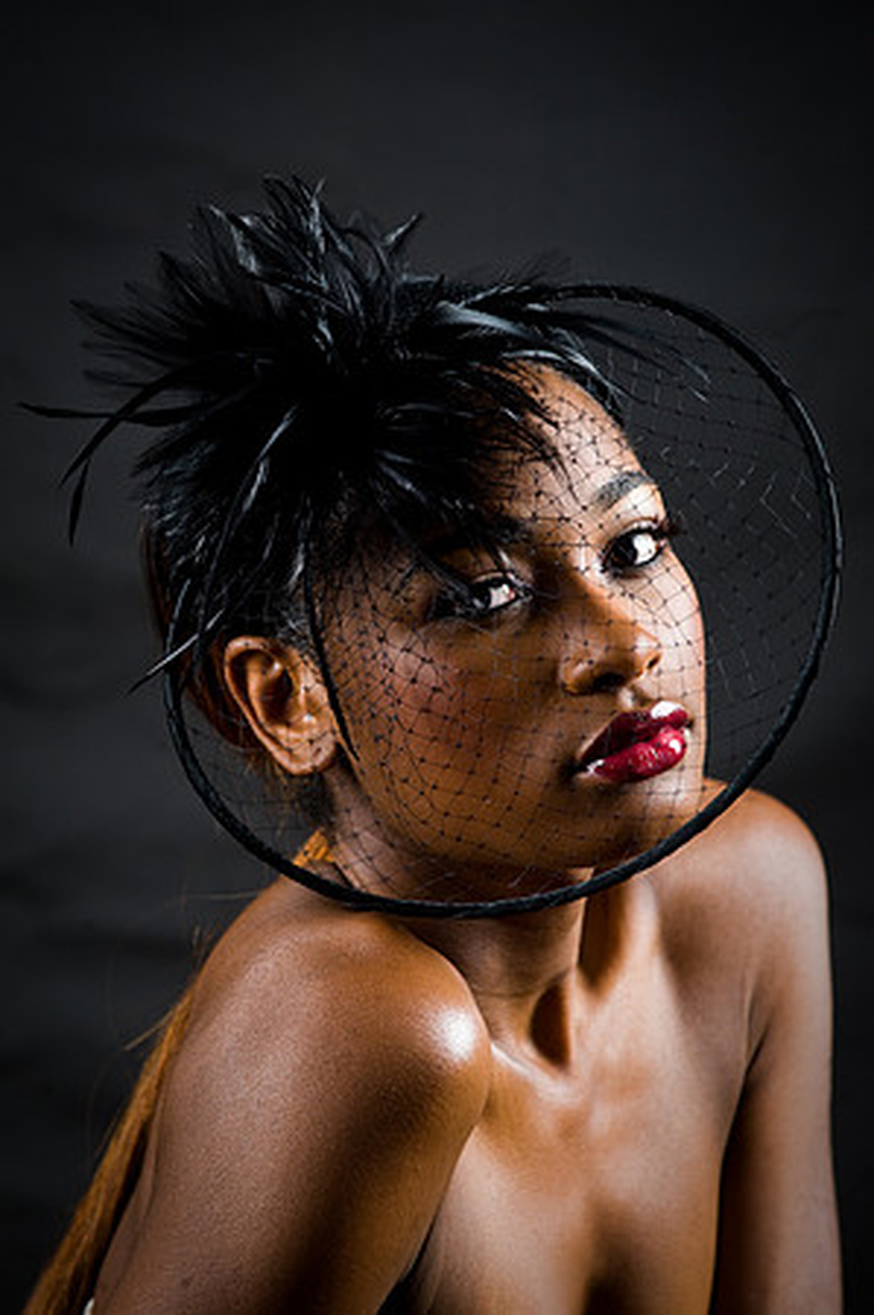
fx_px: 7300
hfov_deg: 6.9
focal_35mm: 200
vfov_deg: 10.3
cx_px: 437
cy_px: 658
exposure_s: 1/125
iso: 320
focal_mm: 200
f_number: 5.6
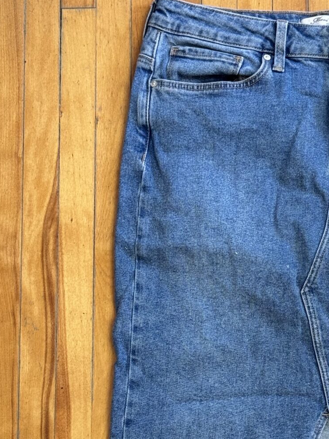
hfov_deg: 14.8
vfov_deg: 19.7
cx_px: 287
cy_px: 334
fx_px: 1254
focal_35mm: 99
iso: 250
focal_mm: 6.76
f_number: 1.78
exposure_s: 1/60
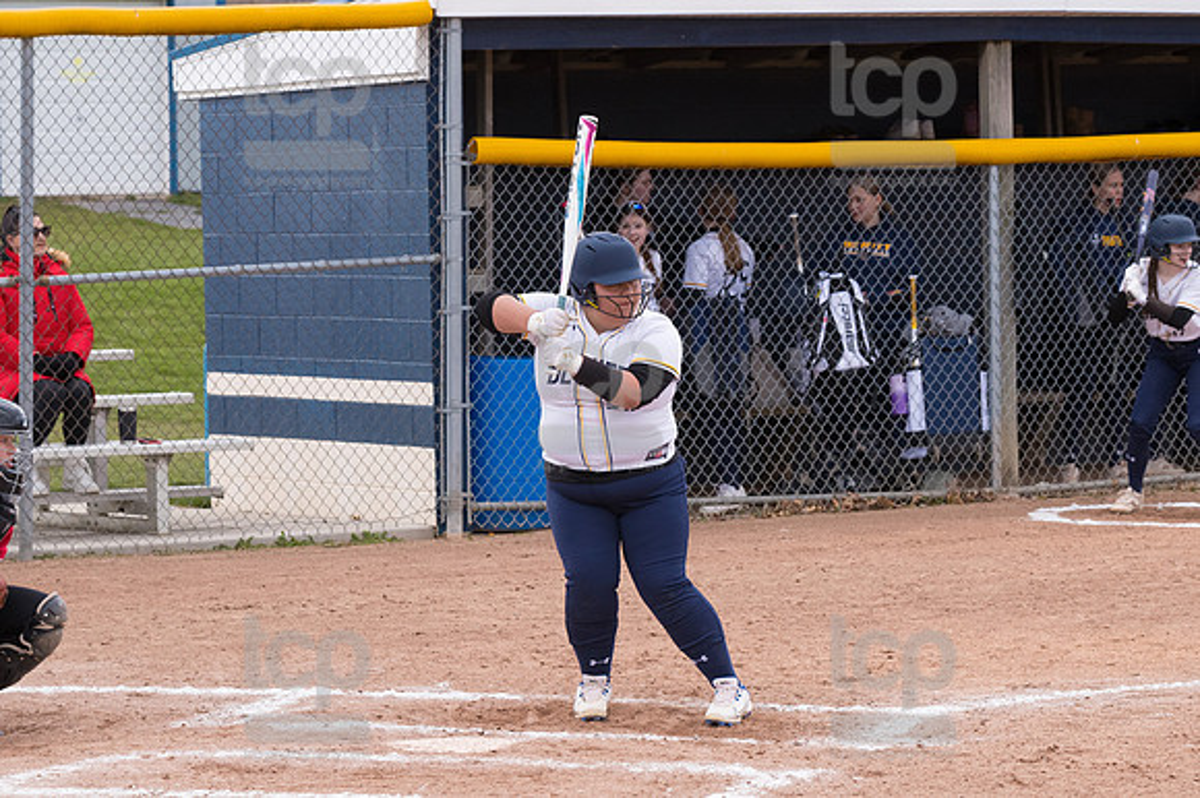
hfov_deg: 13.1
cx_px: 600
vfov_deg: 8.7
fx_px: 5230
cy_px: 399
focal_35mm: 157
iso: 640
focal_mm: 105
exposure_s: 1/1600
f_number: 5.6
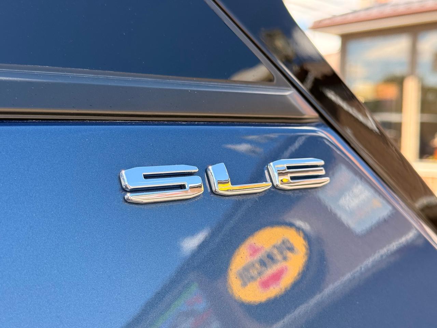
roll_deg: -0.7
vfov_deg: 30.3
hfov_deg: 39.7
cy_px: 164
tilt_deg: -2.3
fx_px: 606
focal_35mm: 48
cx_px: 218
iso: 100
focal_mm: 6.76
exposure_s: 1/561
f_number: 1.78
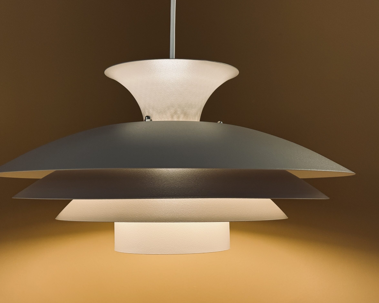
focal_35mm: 51
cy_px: 149
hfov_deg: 36.6
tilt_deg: +4.6
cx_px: 175
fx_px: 572
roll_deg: -1.5
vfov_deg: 29.7
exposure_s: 1/100
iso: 125
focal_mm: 6.76
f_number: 1.78
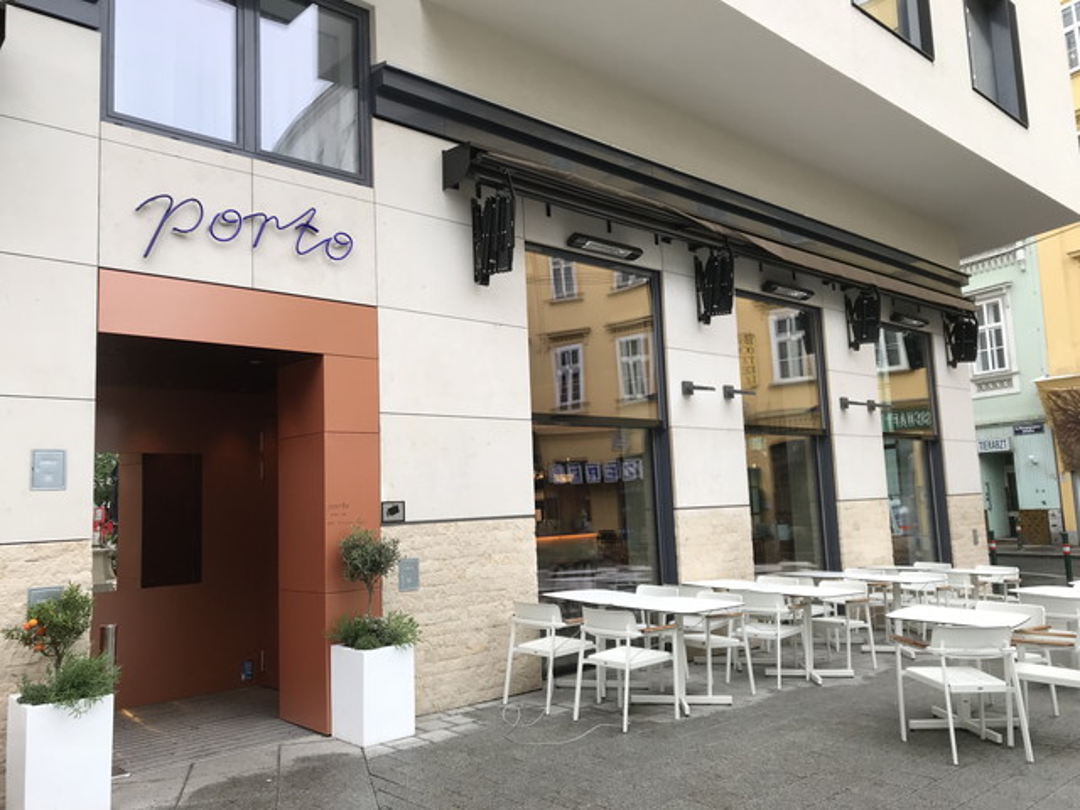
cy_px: 405
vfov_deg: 49.7
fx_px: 874
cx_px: 540
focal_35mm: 28
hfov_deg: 63.4
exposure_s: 1/99
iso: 25
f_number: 1.8
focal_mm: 3.99
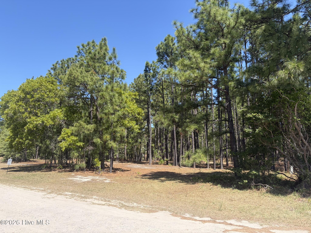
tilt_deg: +9.4
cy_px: 116
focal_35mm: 26
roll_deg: +1.7
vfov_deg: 53.1
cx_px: 156
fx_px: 234
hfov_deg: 67.3
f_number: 1.6
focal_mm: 5.96
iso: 50
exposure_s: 1/1901
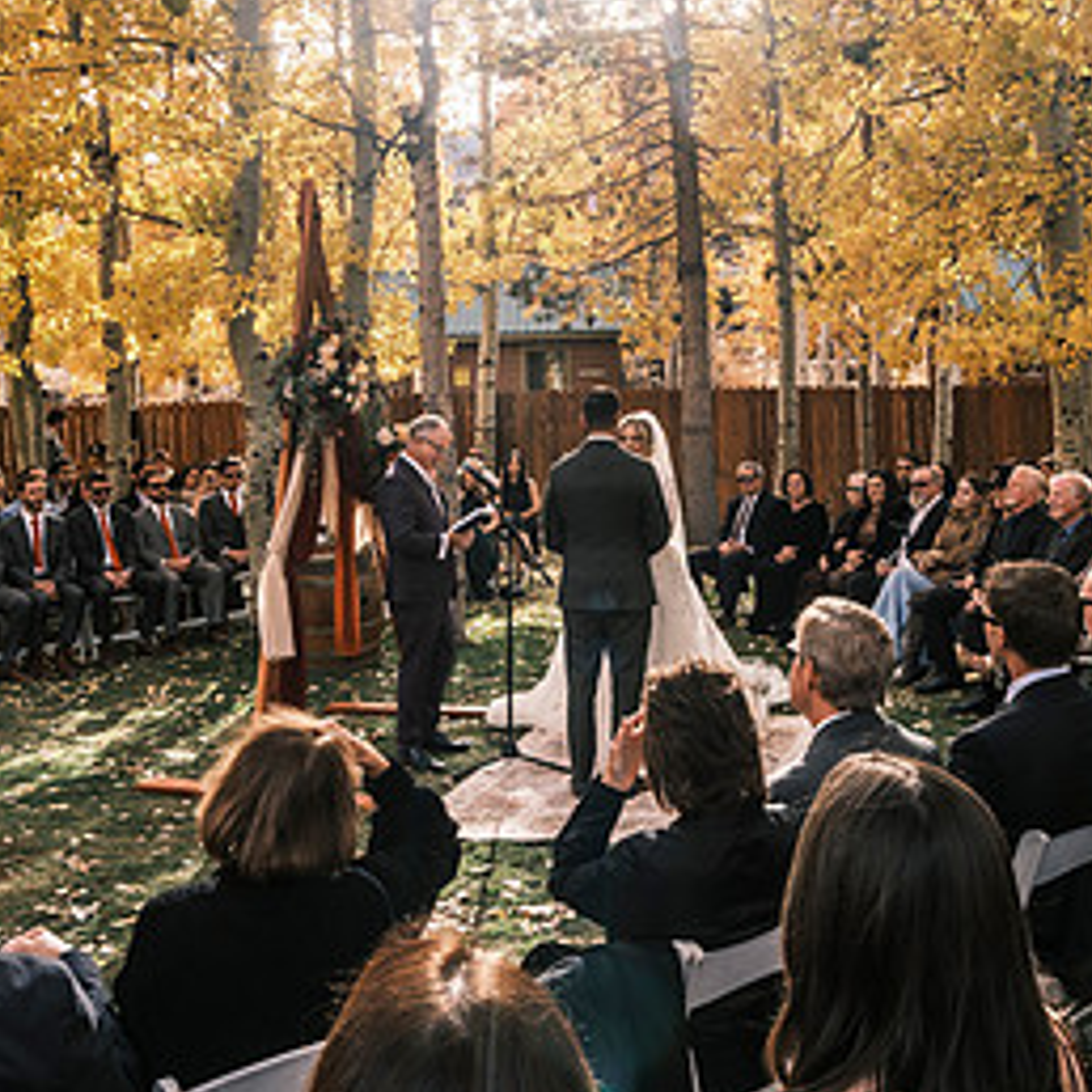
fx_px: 1428
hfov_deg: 41.8
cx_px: 593
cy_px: 440
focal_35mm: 40
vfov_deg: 41.7
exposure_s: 1/30
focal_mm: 18
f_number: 16
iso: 160
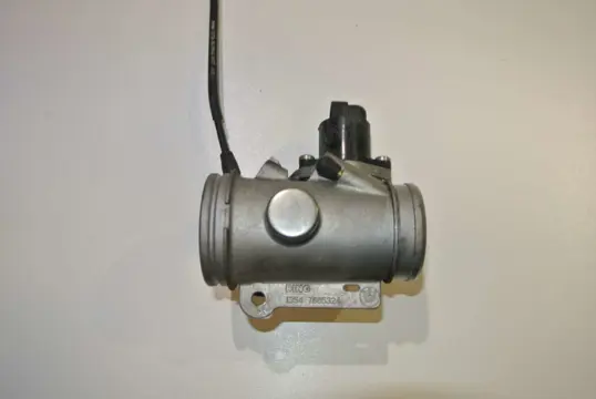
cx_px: 298
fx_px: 497
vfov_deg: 43.7
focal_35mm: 30
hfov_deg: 61.9
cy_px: 200
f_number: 3.5
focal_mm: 11.4
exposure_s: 1/60
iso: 200
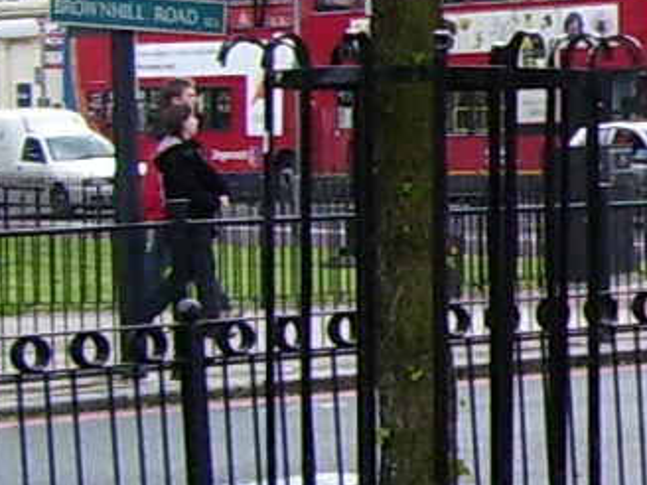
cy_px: 128
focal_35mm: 212
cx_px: 1406
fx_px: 3962
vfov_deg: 7.0
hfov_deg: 8.7
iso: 80
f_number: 2.7
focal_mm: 5.6
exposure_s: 1/350
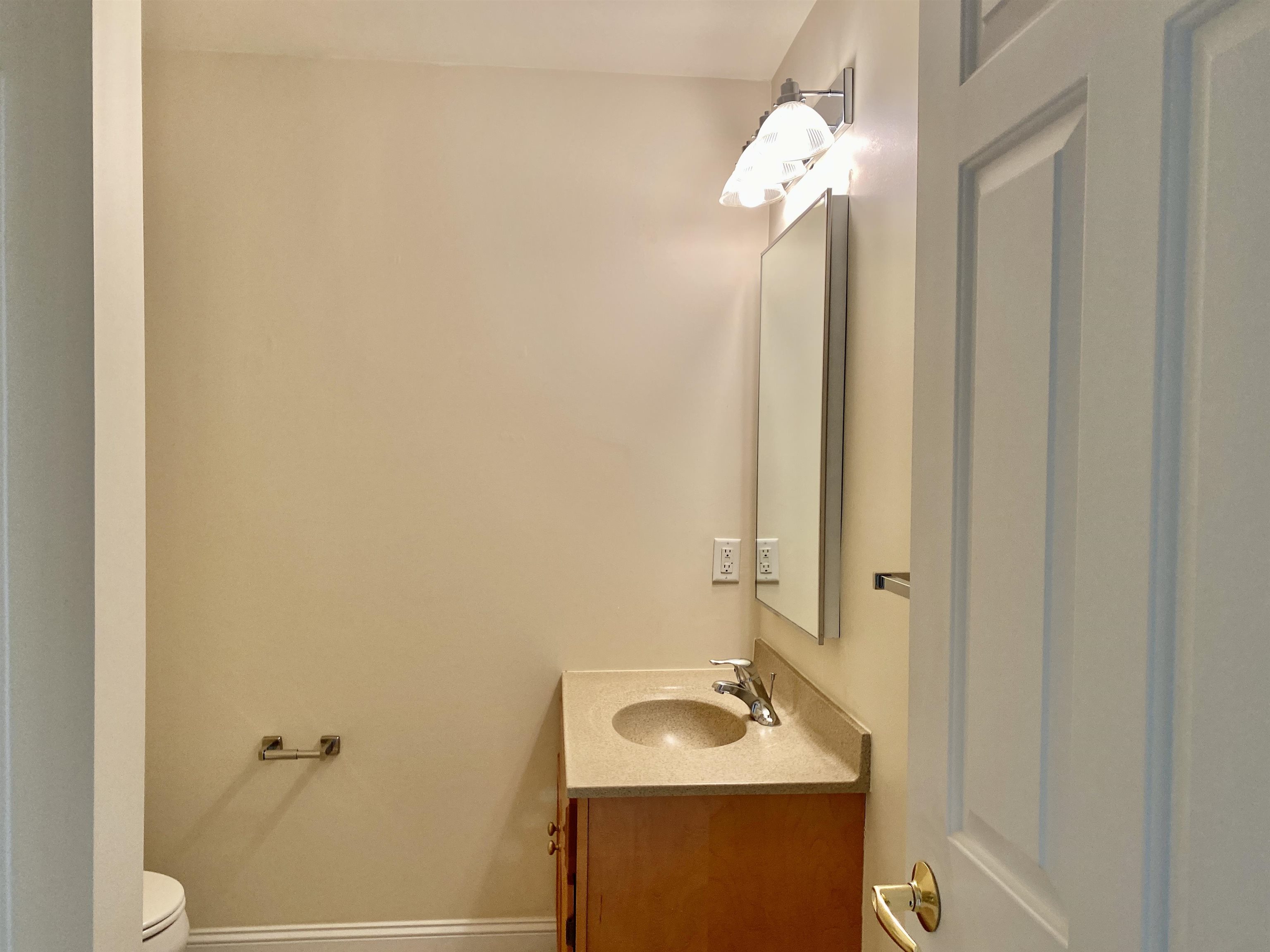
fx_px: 954
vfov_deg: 53.1
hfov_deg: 67.3
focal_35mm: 26
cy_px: 476
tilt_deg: -0.9
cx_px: 635
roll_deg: -1.2
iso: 125
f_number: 1.8
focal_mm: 4.25
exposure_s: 1/120
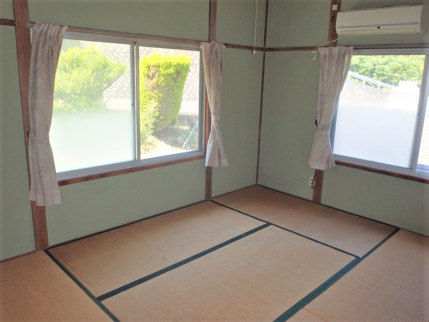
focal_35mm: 28
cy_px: 161
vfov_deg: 49.7
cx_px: 214
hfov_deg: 63.4
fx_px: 347
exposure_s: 1/100
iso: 125
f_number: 3.9
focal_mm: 5
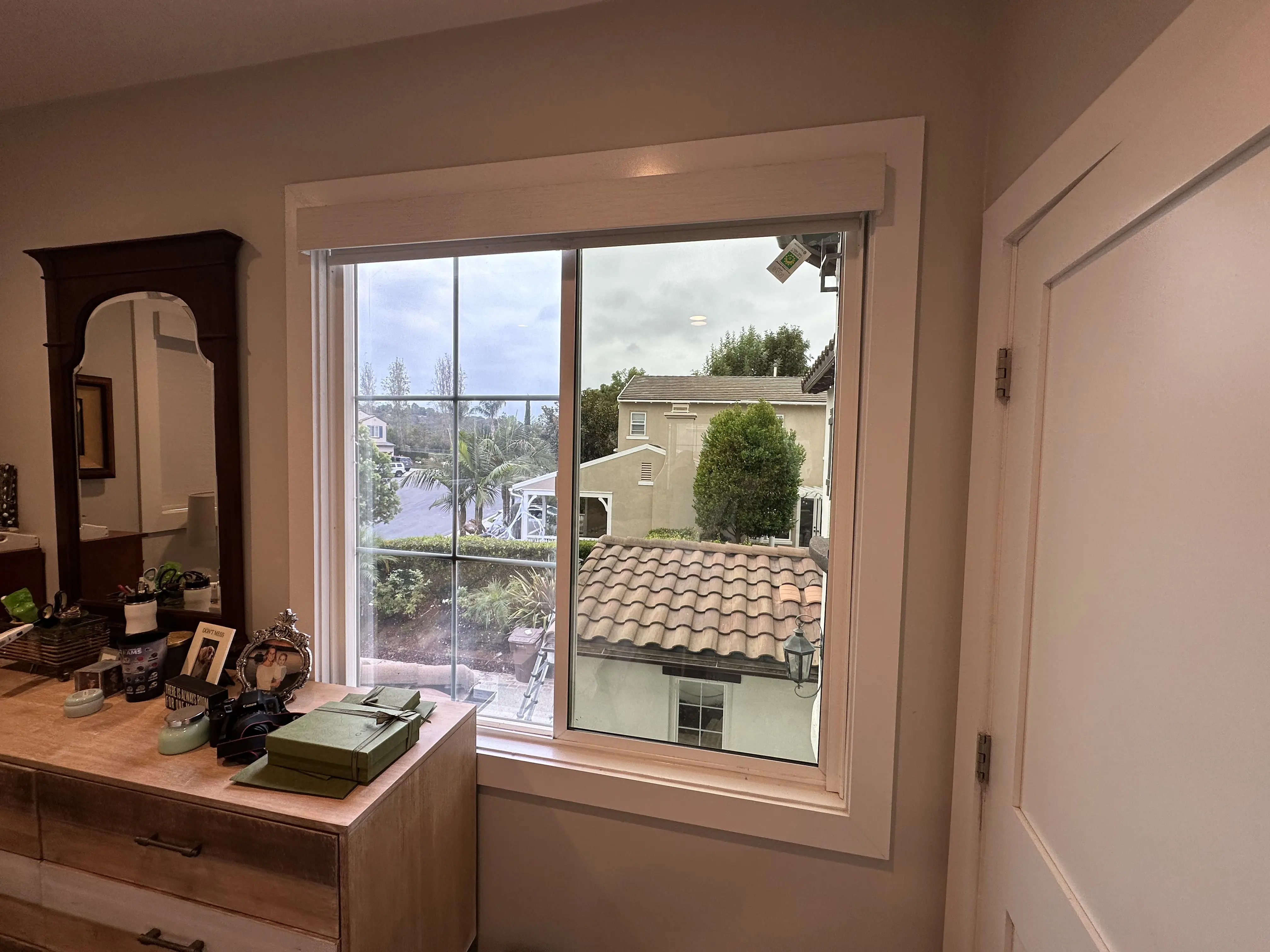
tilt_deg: -2.9
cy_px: 476
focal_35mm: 14
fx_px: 514
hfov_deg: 102.1
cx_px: 635
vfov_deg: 85.7
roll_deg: -1.2
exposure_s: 1/120
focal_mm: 2.22
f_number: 2.2
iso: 50
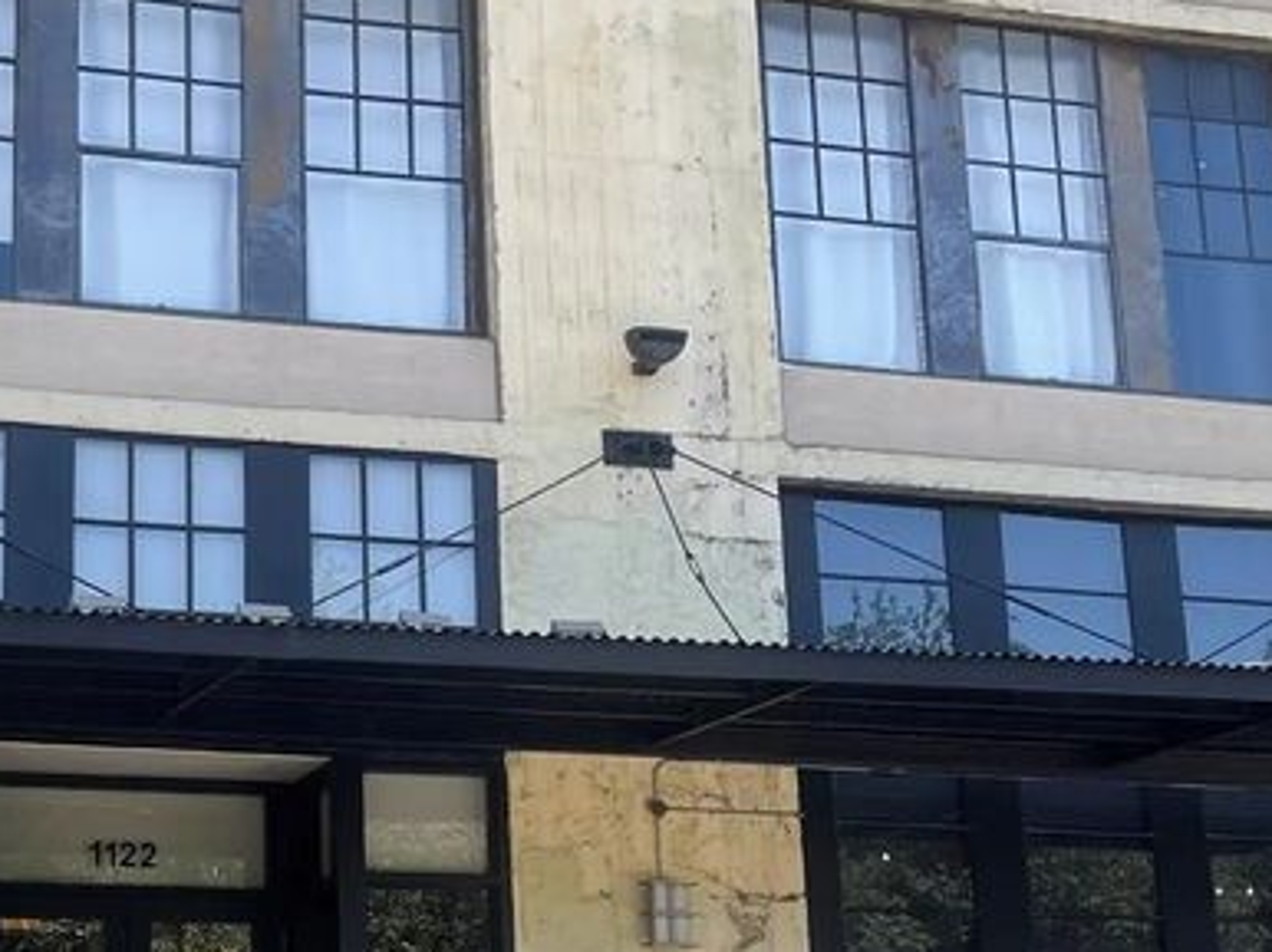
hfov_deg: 27.5
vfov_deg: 21.2
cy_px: 600
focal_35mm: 69
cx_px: 231
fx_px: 2534
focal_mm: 5.1
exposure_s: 1/759
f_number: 1.6
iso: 32
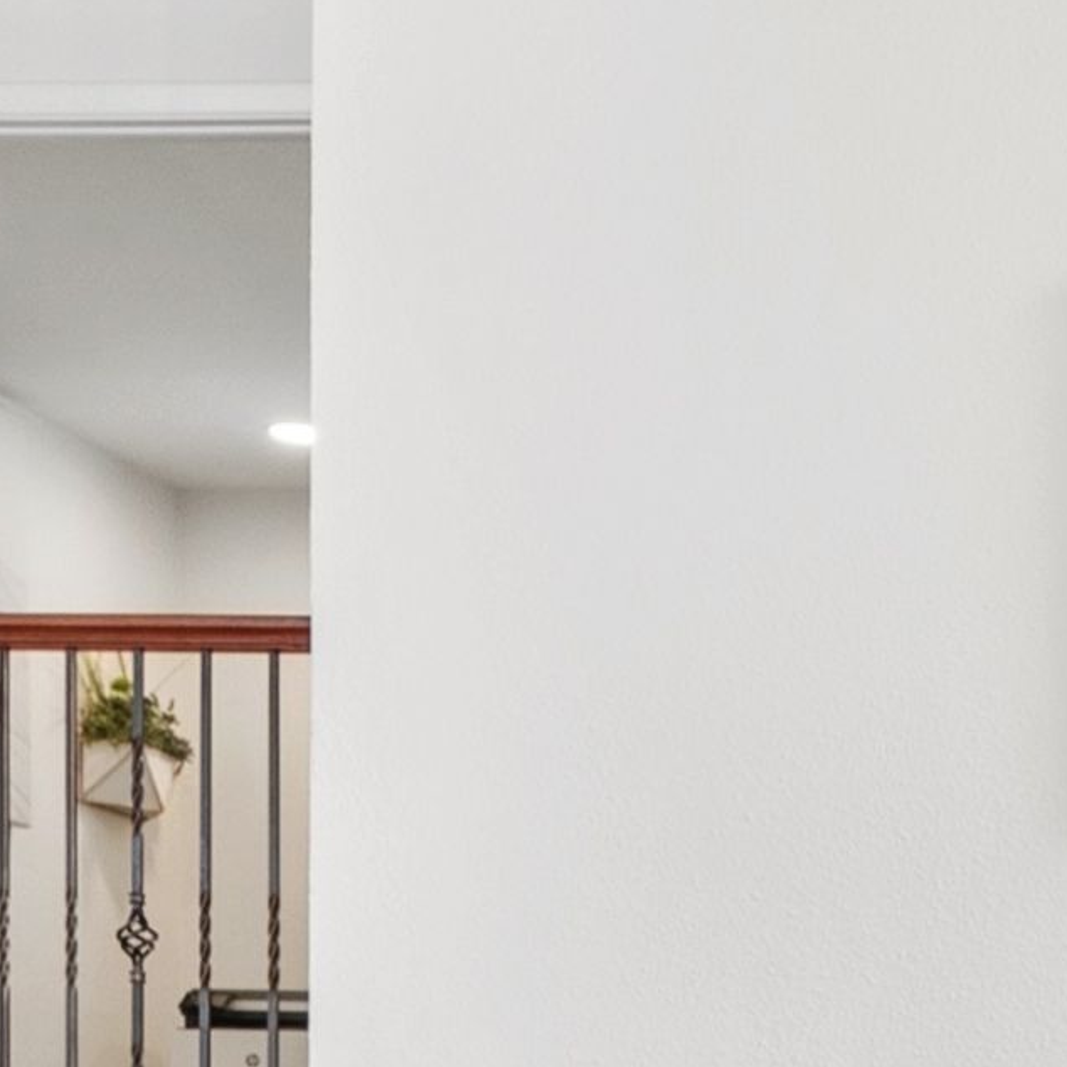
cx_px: 1776
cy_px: 1513
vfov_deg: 15.1
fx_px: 3766
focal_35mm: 108
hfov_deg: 14.6
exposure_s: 1/60
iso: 640
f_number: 8
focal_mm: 19
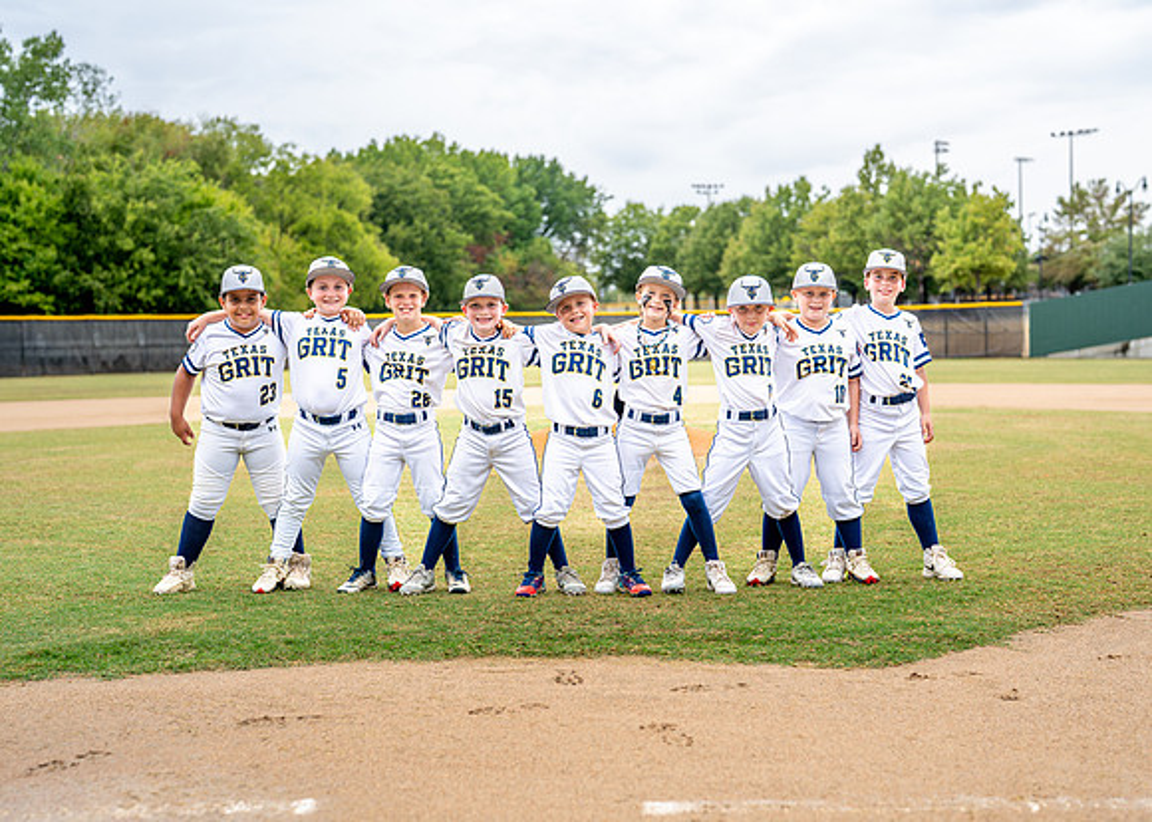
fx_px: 1747
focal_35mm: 53
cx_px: 592
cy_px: 418
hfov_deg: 36.5
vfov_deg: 26.5
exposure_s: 1/500
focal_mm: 50
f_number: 2.5
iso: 160
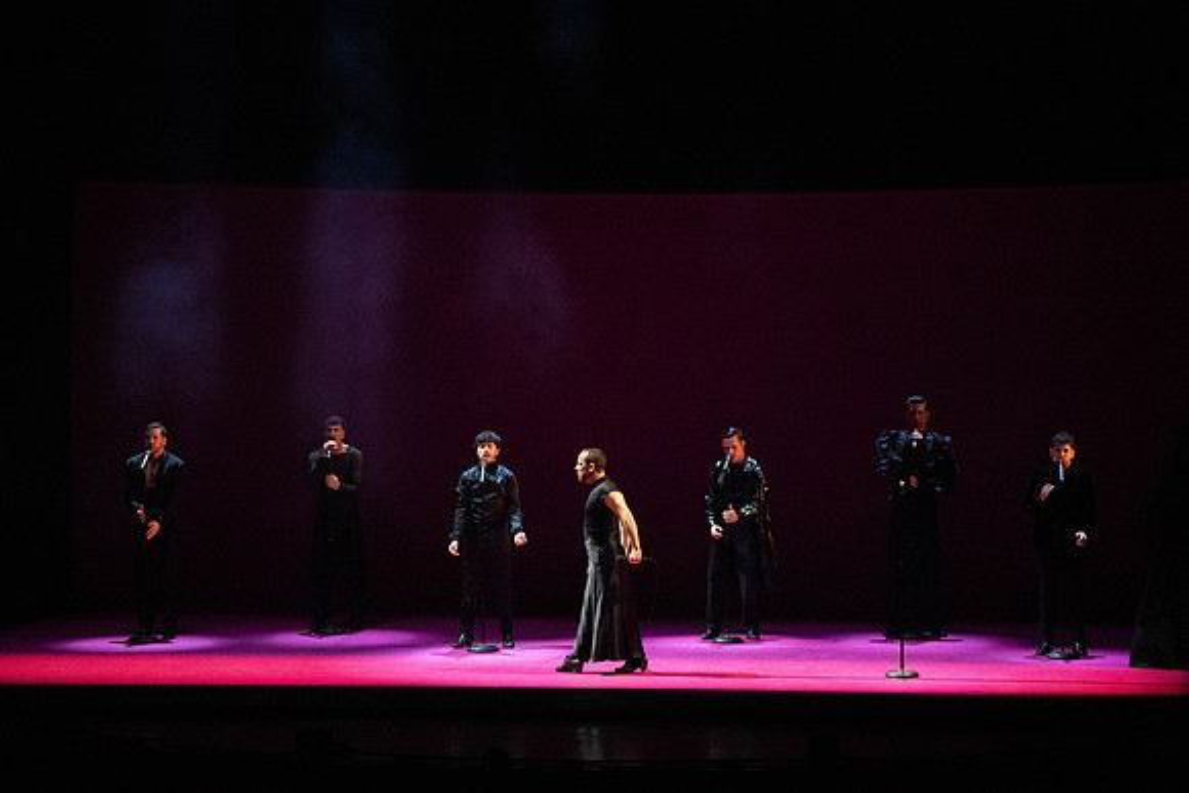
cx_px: 594
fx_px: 4526
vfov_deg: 10.0
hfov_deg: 15.0
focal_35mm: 137
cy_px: 396
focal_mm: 137
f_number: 5
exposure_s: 1/320
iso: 25600
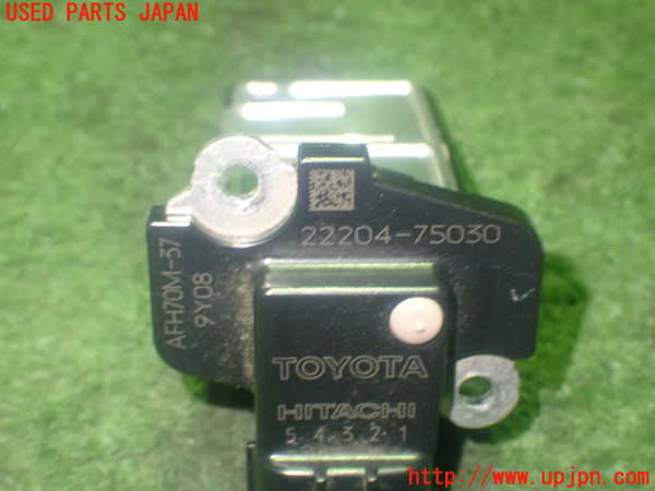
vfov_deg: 23.7
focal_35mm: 62
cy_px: 246
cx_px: 328
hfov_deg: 31.2
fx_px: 1173
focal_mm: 11.09
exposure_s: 1/15
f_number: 3.6
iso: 800
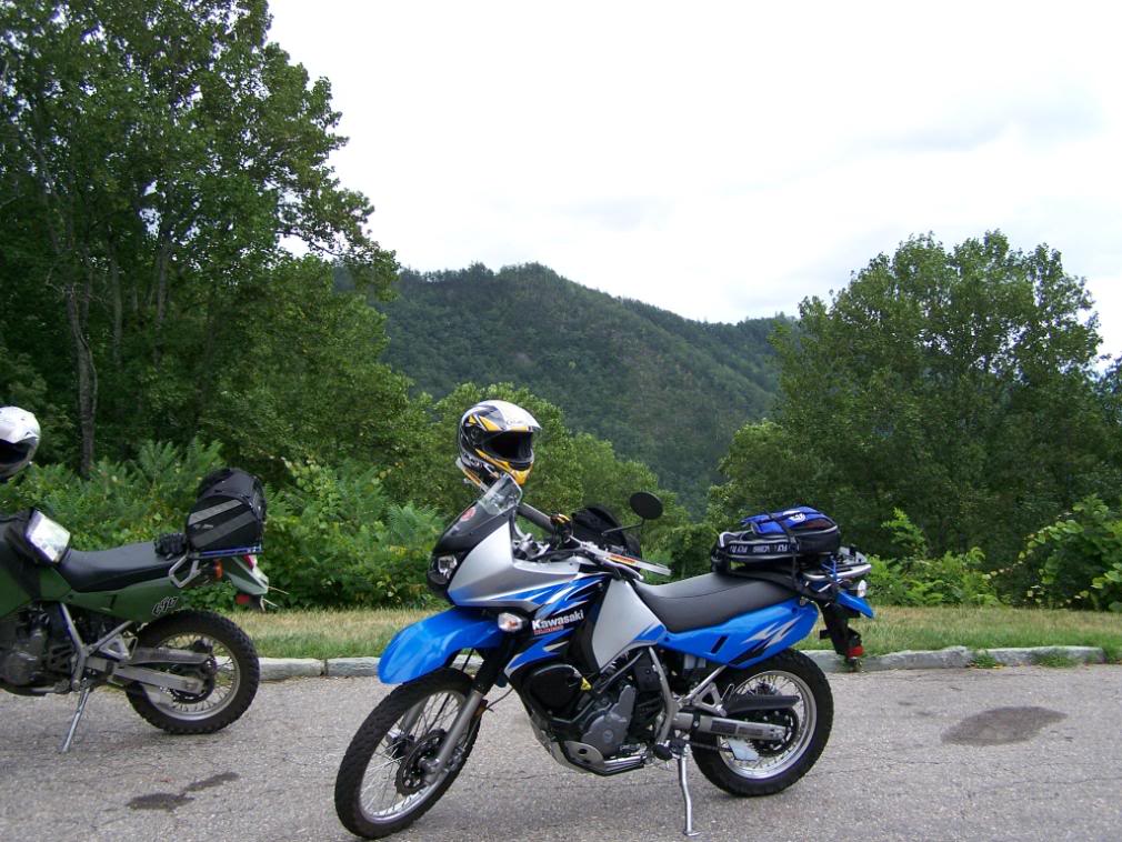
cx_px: 561
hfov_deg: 49.0
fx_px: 1232
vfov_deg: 37.7
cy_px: 421
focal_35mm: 38
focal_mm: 6.3
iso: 80
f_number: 2.8
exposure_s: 1/500
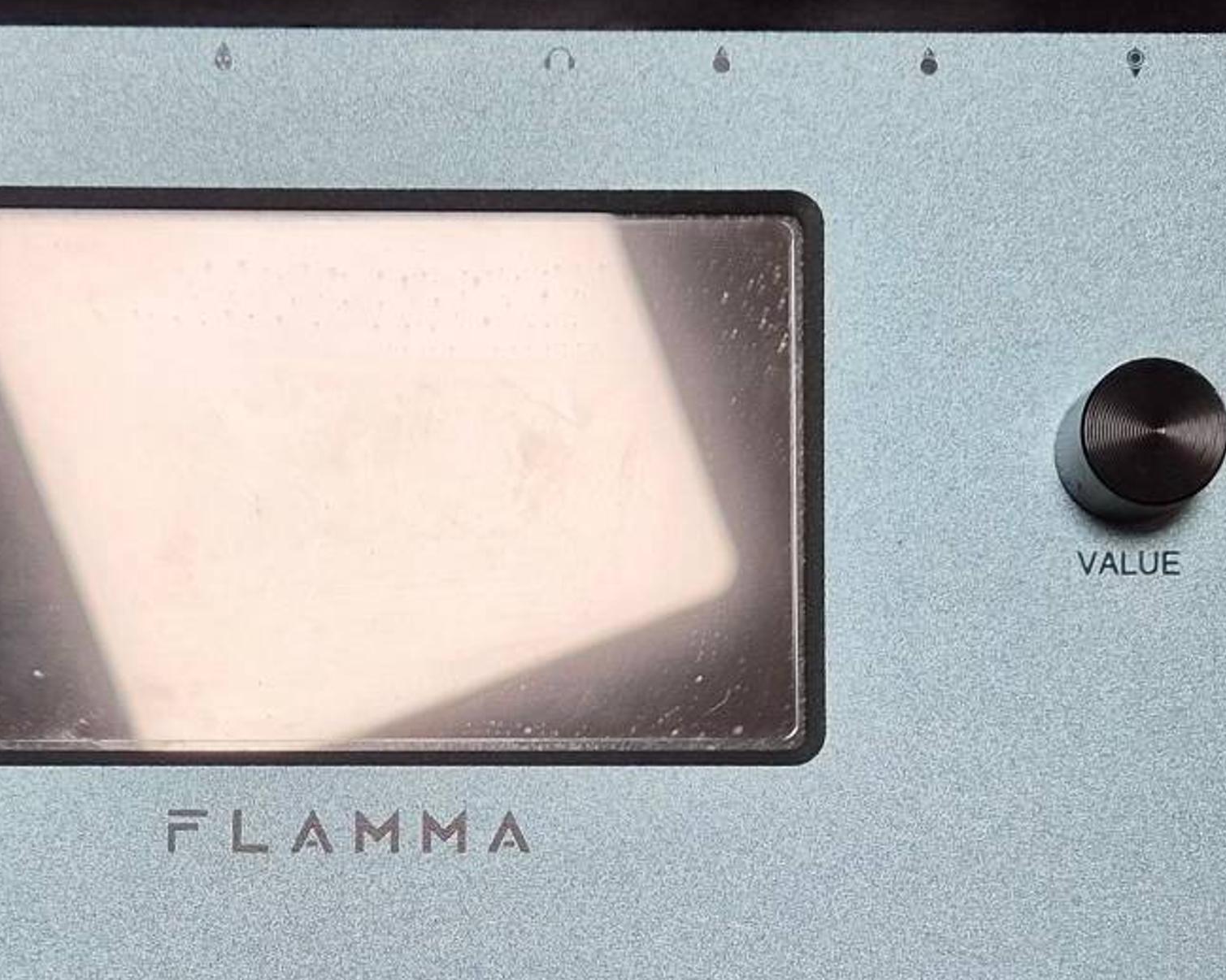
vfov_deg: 36.3
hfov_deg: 46.6
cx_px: 485
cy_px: 847
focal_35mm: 39
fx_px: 1415
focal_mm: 5.4
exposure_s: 1/182
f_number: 1.8
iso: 125
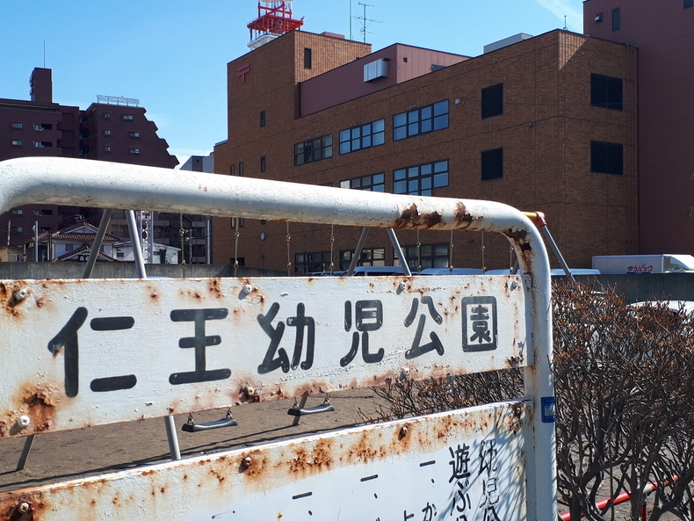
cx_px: 315
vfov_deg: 35.2
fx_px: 822
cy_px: 258
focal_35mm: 41
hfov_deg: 45.7
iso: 40
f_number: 1.9
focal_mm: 3.6
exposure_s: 1/1171
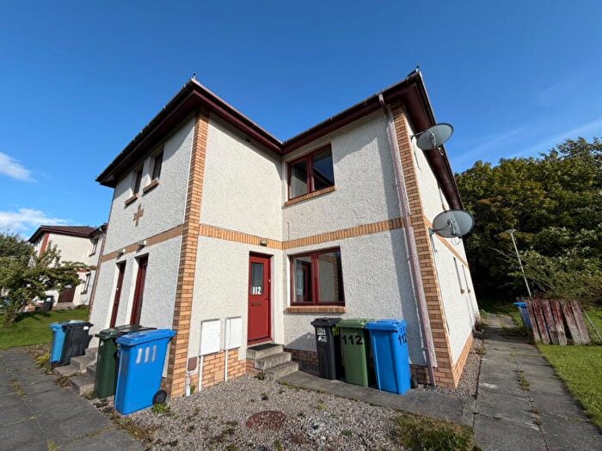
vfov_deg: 85.7
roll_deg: +1.9
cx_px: 301
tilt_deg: +16.0
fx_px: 243
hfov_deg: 102.1
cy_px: 226
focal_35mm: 14
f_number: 2.2
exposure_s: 1/770
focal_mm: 2.22
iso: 25
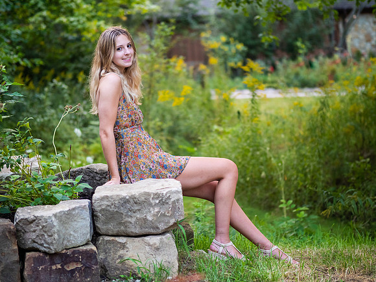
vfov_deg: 17.2
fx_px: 934
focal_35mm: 86
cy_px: 141
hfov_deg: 22.8
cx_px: 188
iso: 800
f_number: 1.2
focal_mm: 43
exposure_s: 1/800
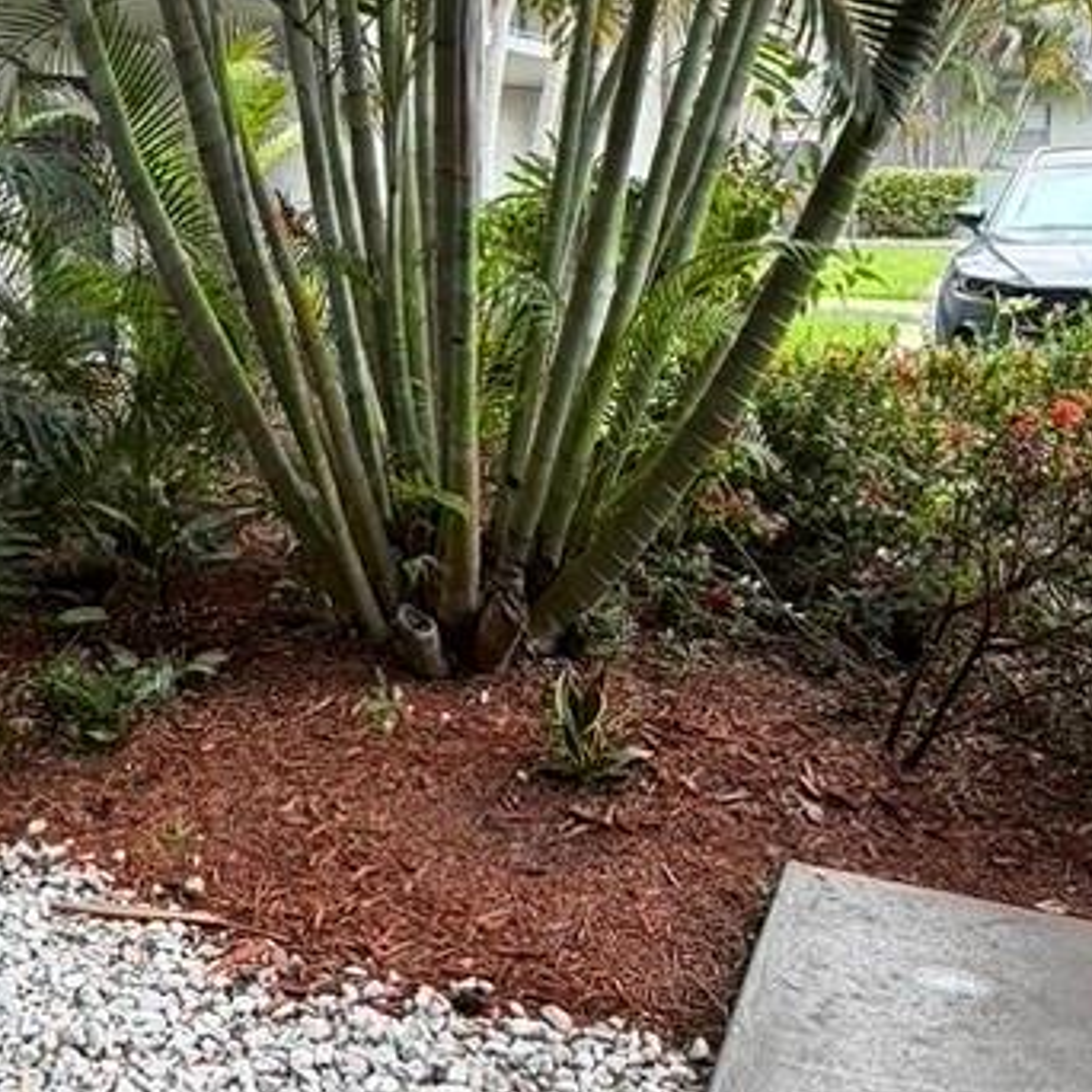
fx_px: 1321
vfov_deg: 44.5
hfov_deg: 43.1
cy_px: 402
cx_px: 233
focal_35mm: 37
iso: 160
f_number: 2.2
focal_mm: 2.22
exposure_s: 1/121
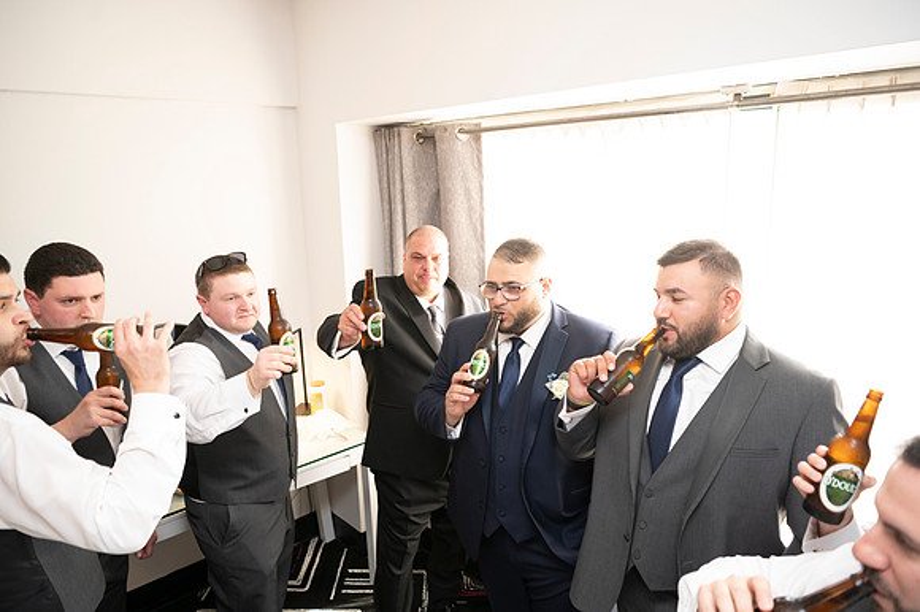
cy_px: 306
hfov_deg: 73.8
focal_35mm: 24
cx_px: 460
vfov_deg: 53.1
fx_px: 613
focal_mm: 24
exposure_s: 1/100
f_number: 2.8
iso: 800
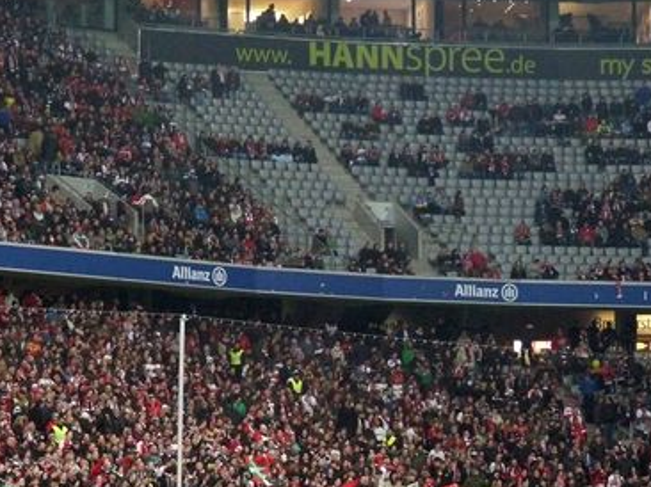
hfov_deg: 11.2
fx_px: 3308
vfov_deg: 8.4
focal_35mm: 176
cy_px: 314
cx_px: 183
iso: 800
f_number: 3.6
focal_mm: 20.1
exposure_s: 1/60
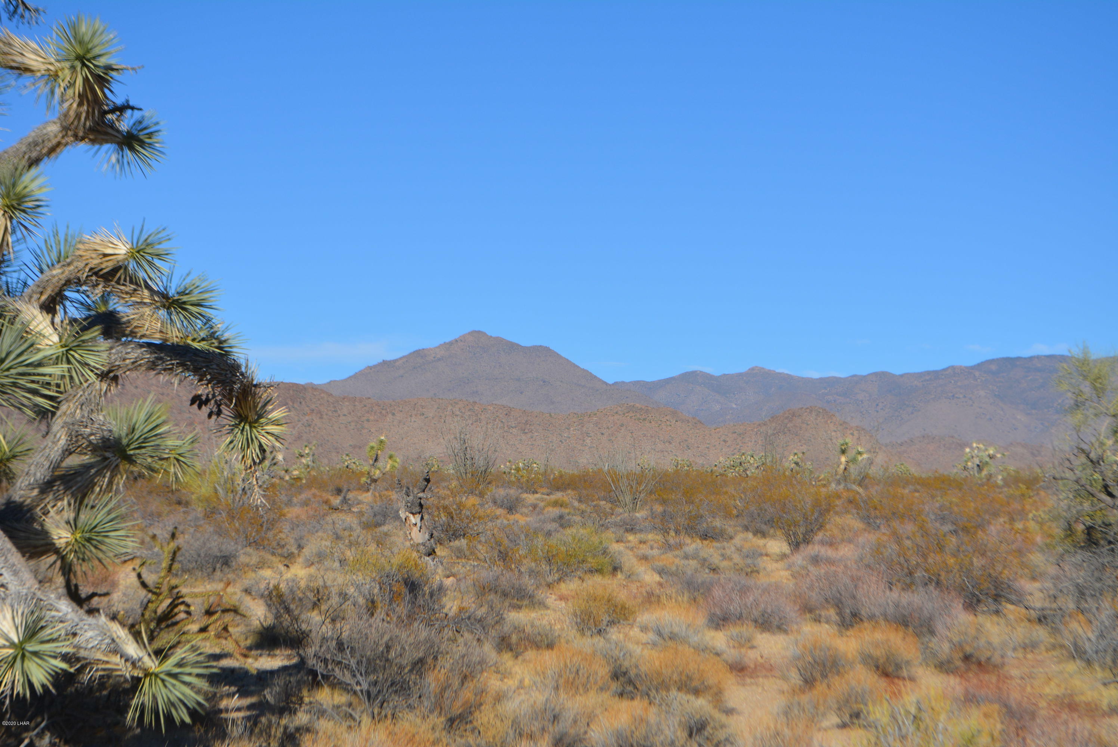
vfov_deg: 18.2
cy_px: 374
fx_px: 2331
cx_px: 559
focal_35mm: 75
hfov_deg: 27.0
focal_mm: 50
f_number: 7.1
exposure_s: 1/2000
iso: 400
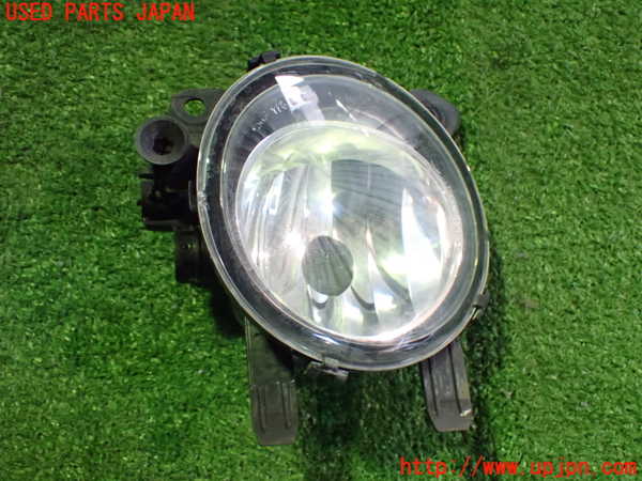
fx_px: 872
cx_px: 321
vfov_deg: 30.9
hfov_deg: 40.4
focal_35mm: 47
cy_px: 240
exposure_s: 1/50
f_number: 3.1
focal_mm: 8.4
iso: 1250
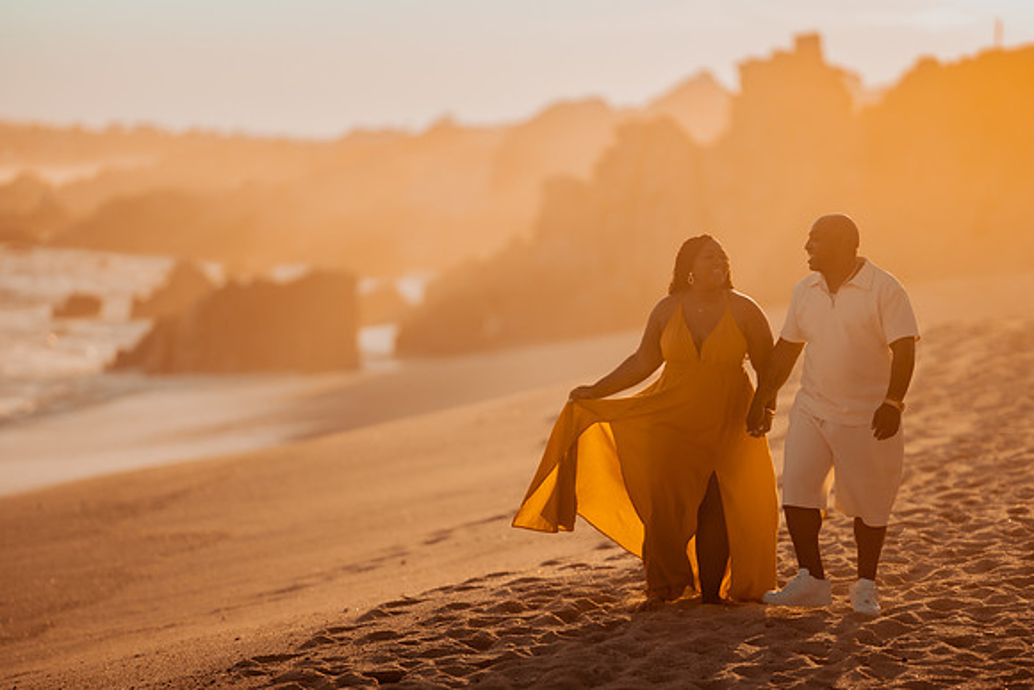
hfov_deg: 15.2
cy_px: 345
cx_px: 517
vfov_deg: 10.2
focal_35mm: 135
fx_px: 3878
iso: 100
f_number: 1.8
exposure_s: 1/8000
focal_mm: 135
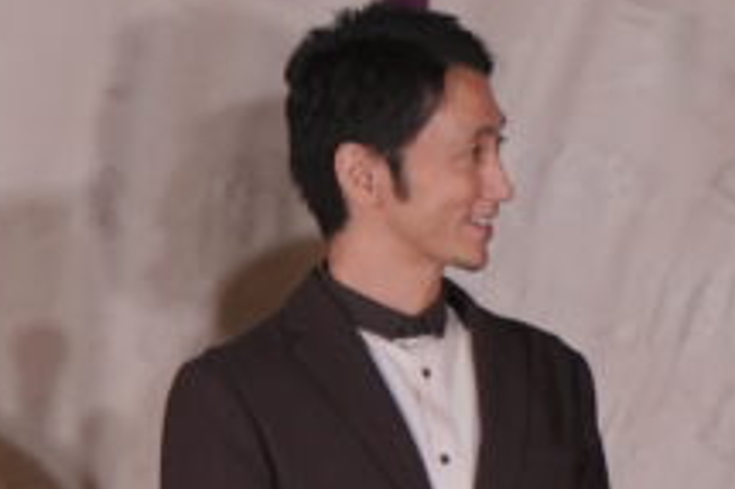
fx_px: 22869
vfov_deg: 1.2
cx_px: 1675
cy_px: 691
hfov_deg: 1.8
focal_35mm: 1121
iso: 1600
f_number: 4
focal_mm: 134
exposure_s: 1/125
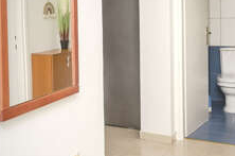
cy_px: 26
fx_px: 339
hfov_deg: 37.8
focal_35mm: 52
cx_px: 77
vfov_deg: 25.3
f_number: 8
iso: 100
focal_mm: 10
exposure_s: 1/60
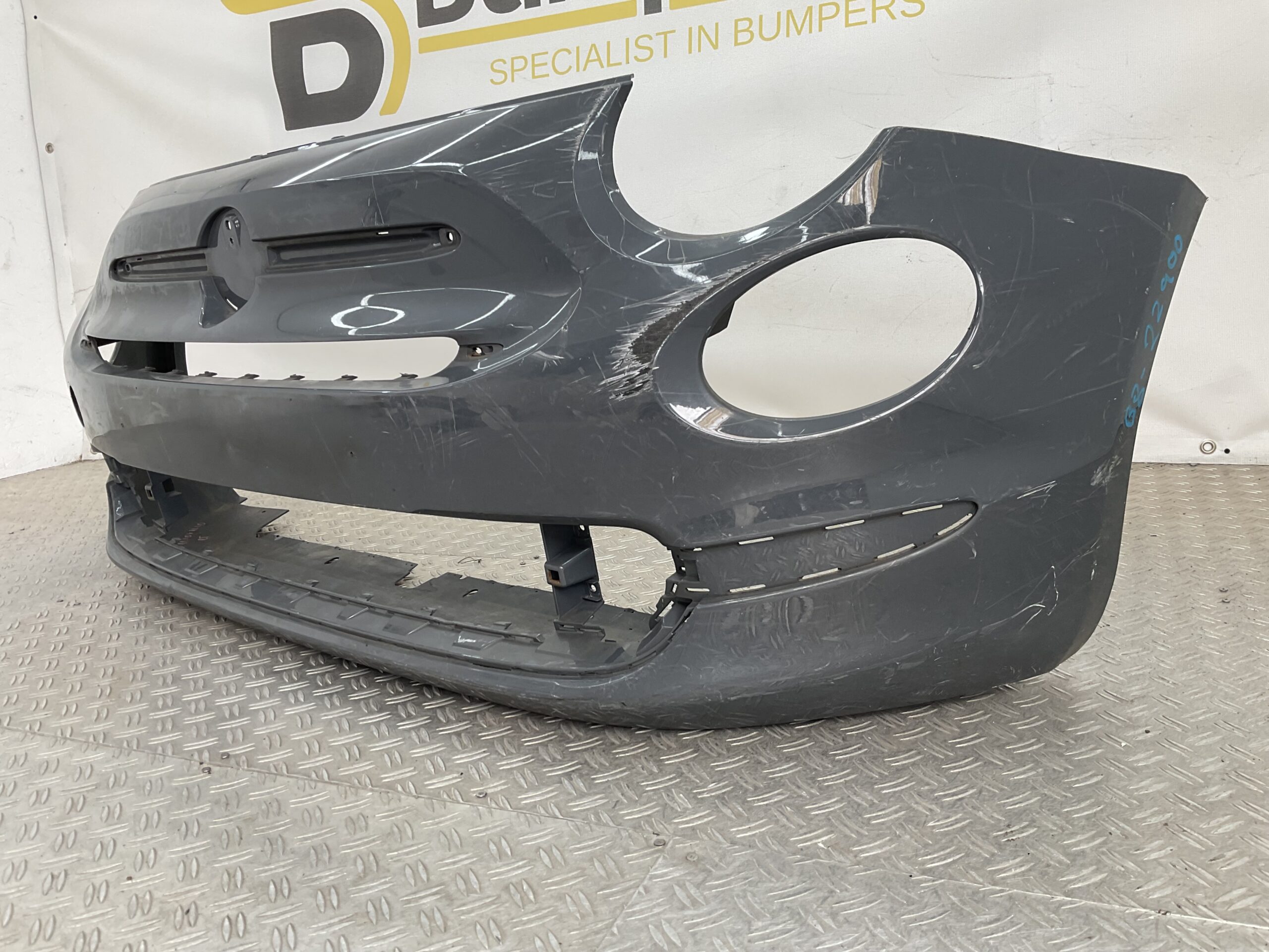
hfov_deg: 61.7
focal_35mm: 29
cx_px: 634
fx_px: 1063
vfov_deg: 48.2
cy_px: 476
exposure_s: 1/120
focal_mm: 3
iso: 20
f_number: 1.8
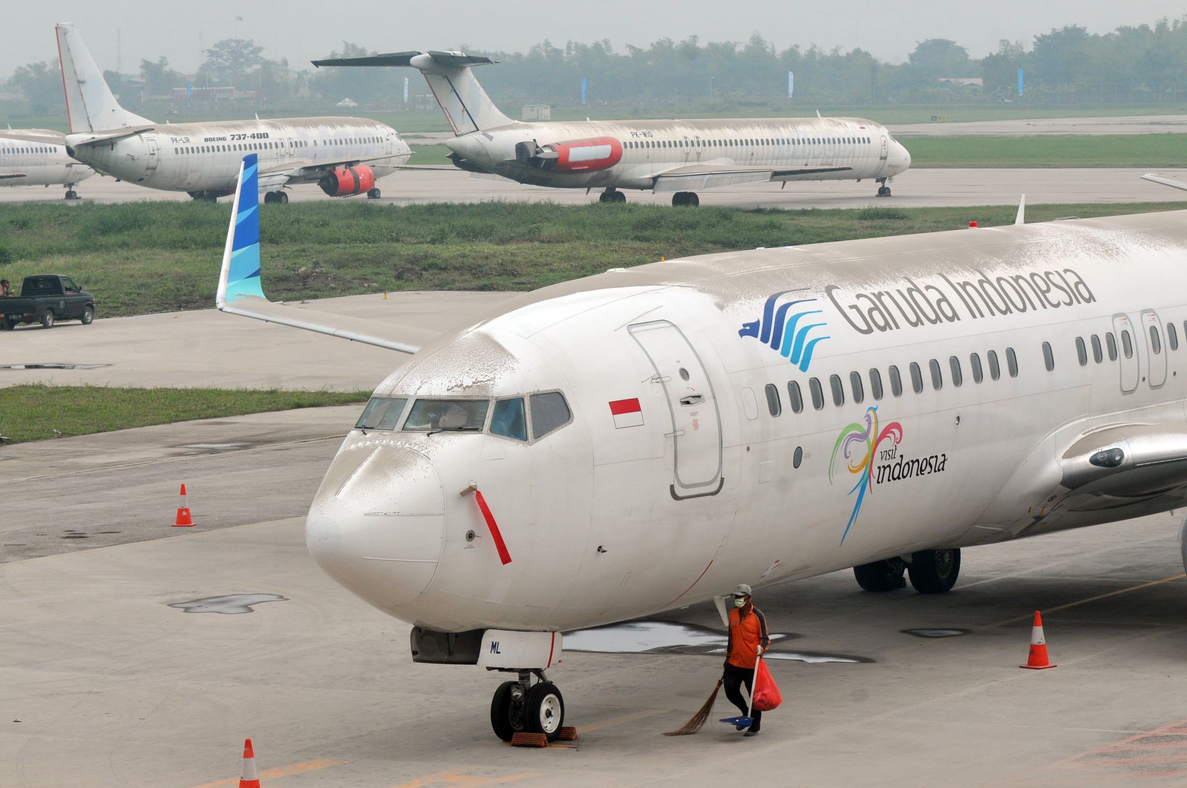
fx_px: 8150
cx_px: 594
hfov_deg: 8.3
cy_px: 394
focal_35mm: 248
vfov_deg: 5.5
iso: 250
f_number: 8
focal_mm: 165
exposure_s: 1/400
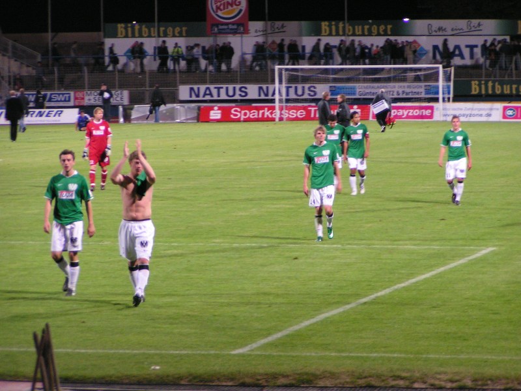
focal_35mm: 197
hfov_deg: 10.0
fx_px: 2965
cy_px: 196
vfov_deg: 7.5
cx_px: 260
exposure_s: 1/30
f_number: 3.5
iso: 200
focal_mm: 30.1
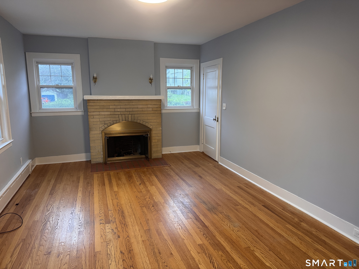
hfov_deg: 71.6
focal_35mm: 24
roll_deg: -0.1
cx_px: 180
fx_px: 249
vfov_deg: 56.8
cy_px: 134
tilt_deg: -10.4
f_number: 1.78
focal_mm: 6.76
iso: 250
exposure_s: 1/60
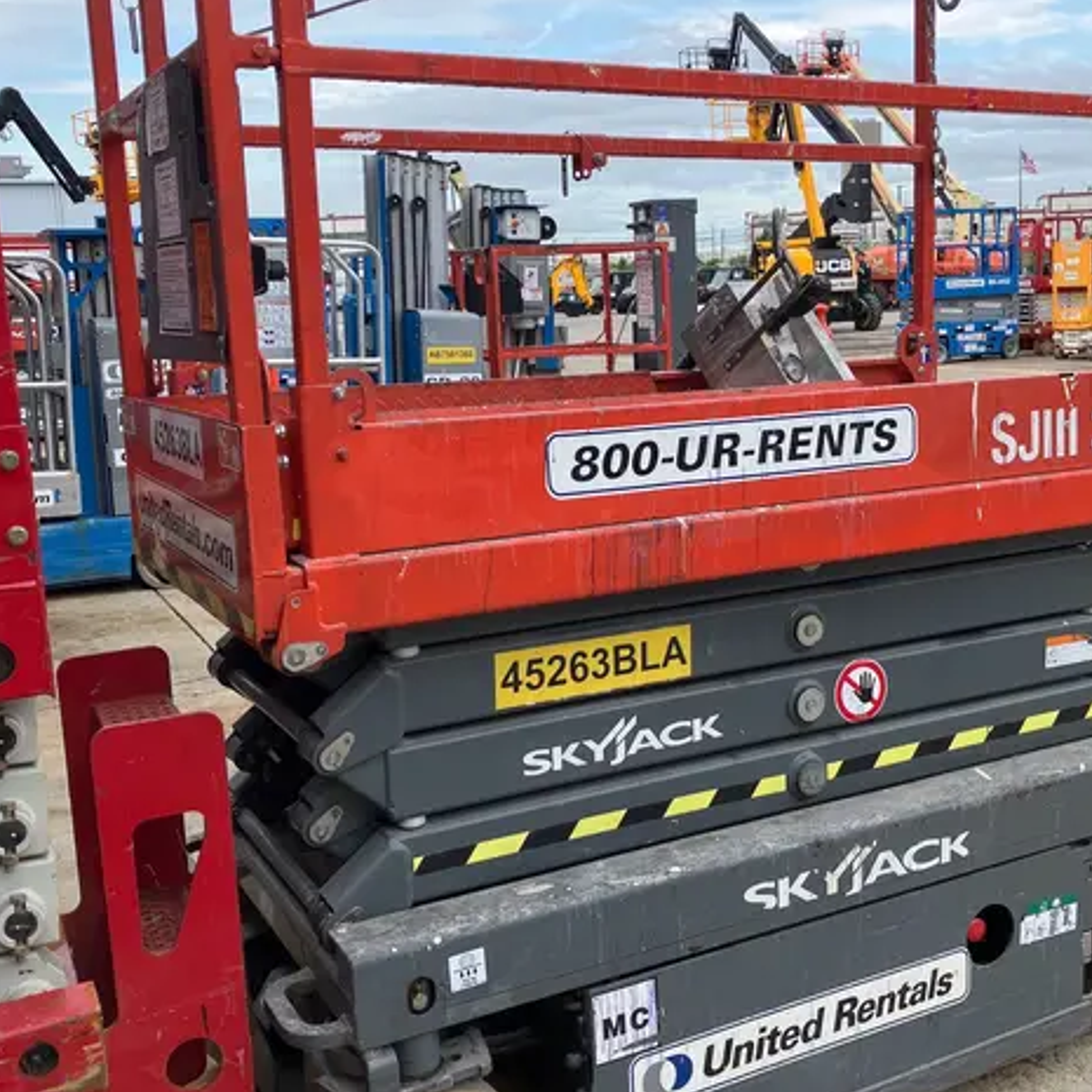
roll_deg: +3.6
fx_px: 1392
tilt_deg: -5.6
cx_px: 618
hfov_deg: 42.7
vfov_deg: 42.8
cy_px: 515
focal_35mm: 39
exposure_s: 1/714
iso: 32
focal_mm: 3.99
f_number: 1.8
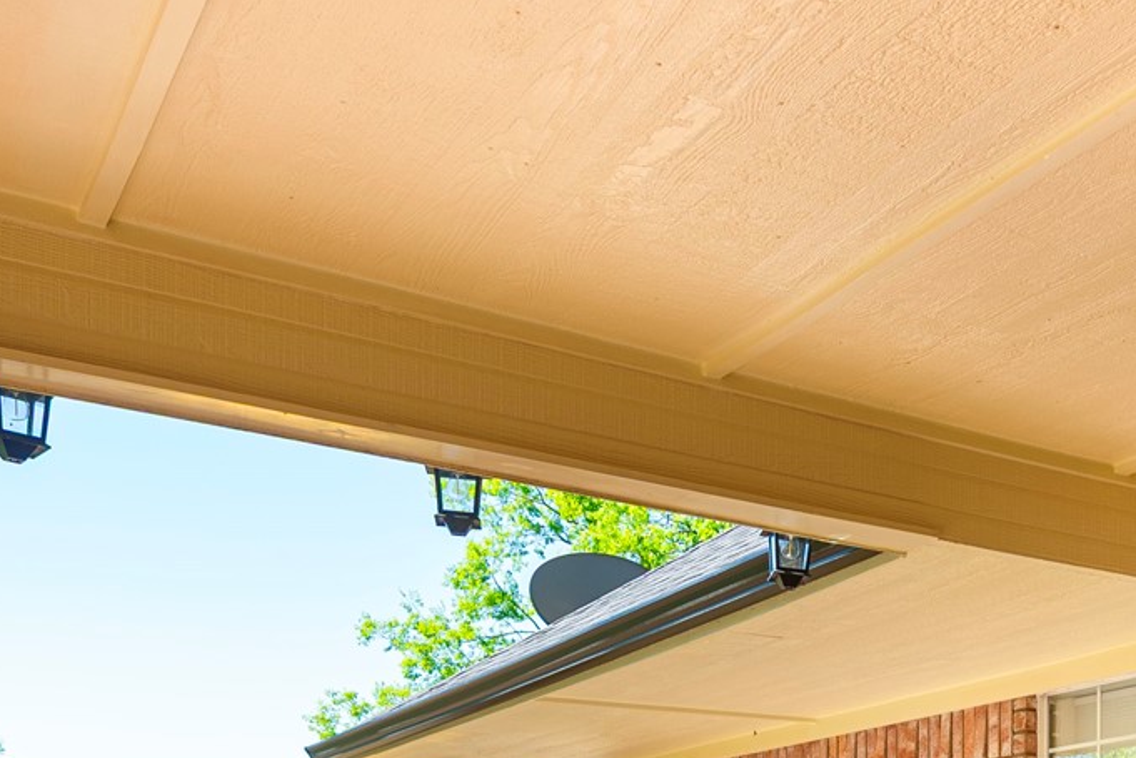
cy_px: 967
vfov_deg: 23.6
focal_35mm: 51
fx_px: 1609
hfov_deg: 36.7
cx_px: 998
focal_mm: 16
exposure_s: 1/80
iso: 100
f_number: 7.1
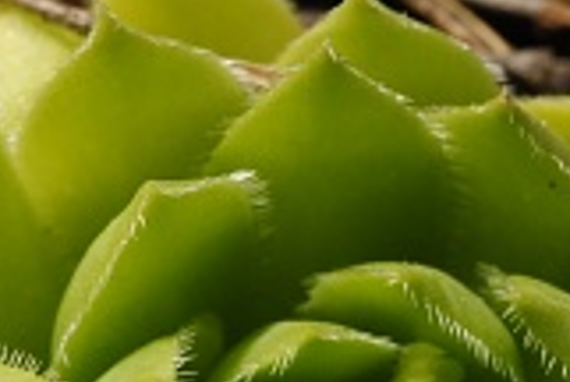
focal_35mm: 633
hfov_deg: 3.2
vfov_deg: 2.2
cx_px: 595
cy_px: 389
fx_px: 10049
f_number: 10
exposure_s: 1/160
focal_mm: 85
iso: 100
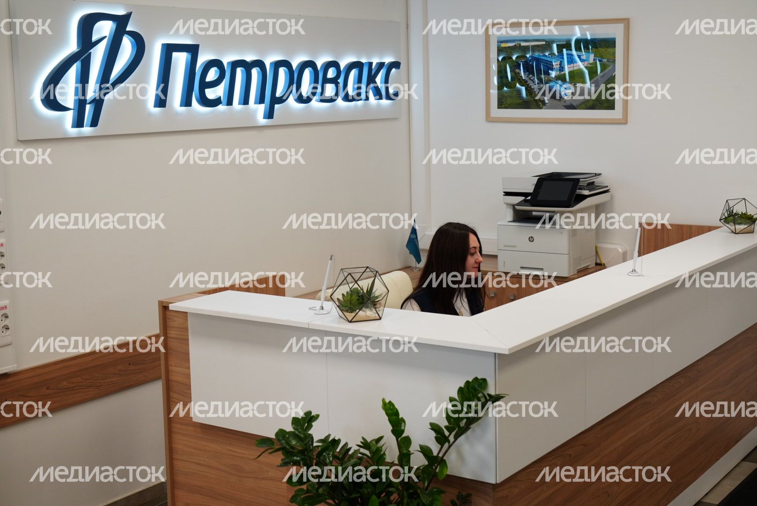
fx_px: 1094
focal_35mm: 52
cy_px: 253
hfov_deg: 38.2
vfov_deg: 26.0
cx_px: 378
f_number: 5.6
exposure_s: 1/50
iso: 640
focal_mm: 52
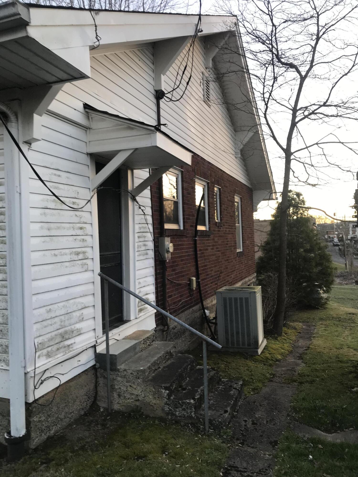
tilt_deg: +2.5
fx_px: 386
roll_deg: +0.5
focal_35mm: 28
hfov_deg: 49.7
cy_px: 238
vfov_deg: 63.4
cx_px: 179
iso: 32
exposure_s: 1/120
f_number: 1.8
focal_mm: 3.99
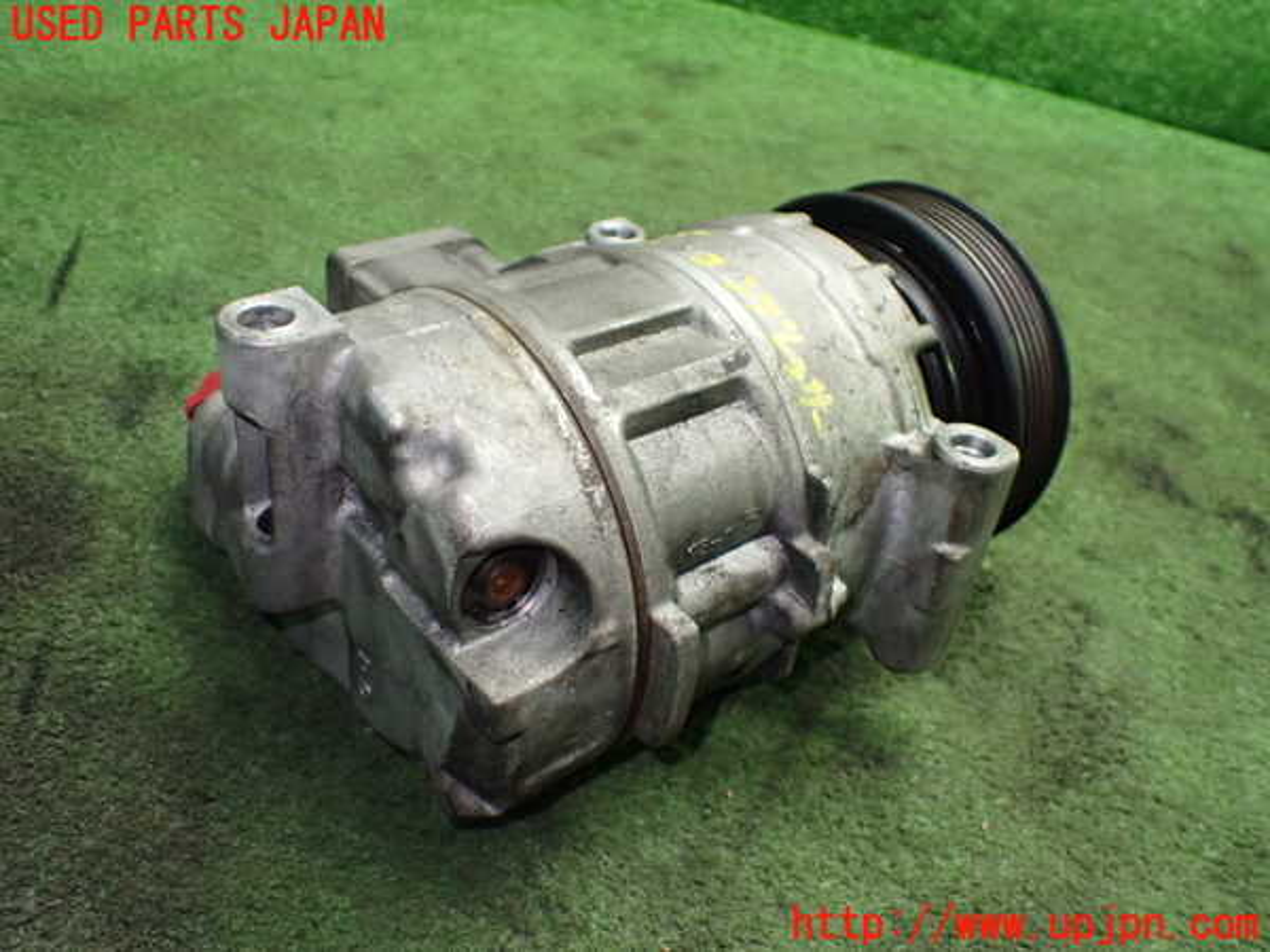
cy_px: 476
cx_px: 635
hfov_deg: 60.0
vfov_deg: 46.8
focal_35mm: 30
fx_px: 1101
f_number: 2.3
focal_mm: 5.4
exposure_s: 1/100
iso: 800
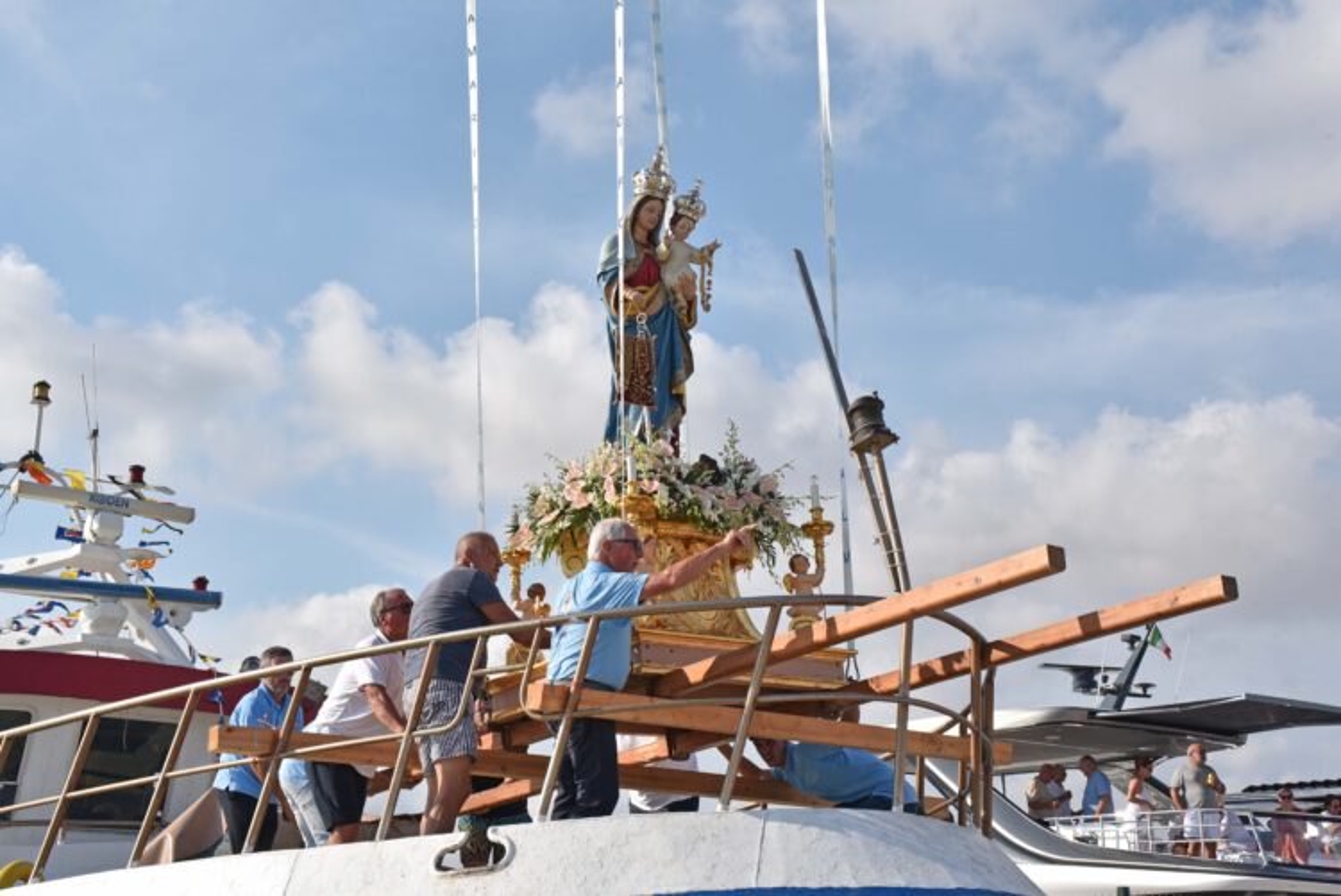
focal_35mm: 52
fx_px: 1938
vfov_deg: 26.0
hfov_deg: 38.2
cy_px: 448
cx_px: 670
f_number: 13
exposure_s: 1/250
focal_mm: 52
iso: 200
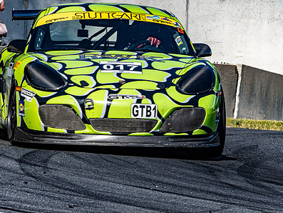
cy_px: 72
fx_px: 7180
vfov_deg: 1.7
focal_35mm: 878
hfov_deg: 2.3
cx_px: 120
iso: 400
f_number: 16
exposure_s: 1/400
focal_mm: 300
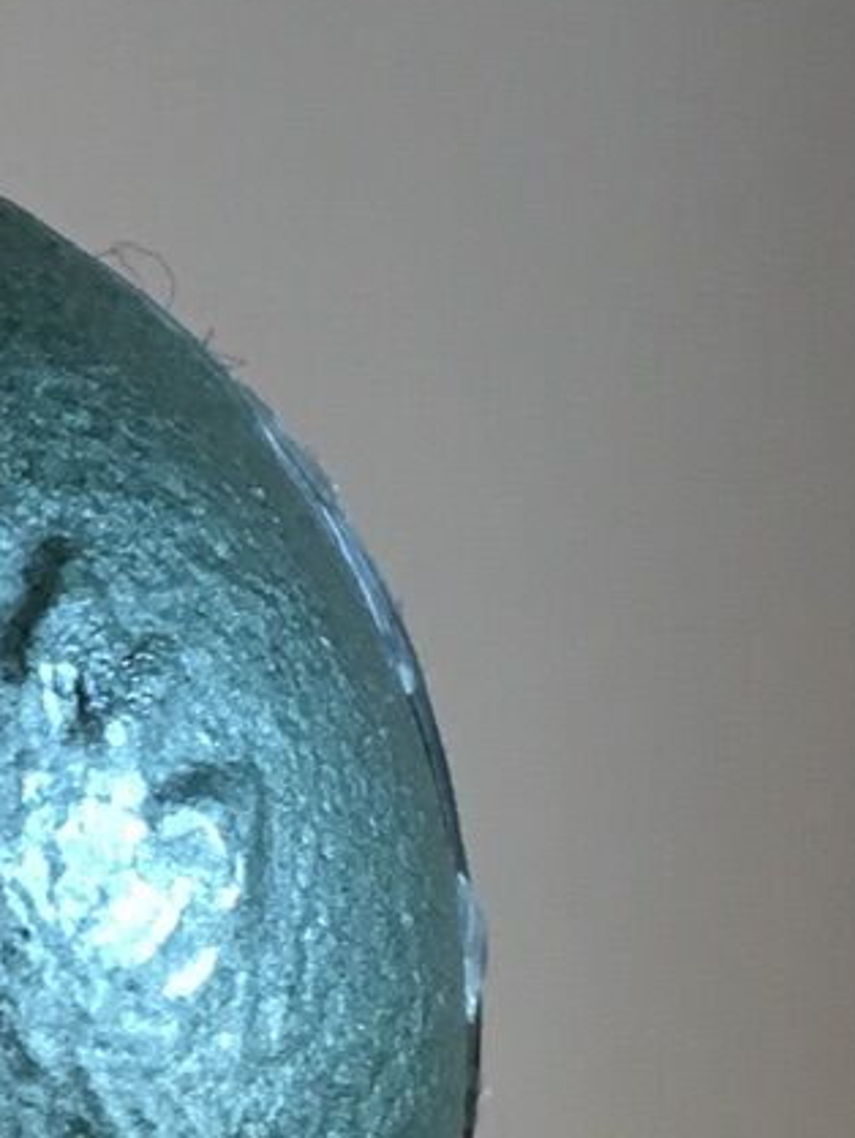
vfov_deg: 13.8
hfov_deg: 9.9
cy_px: 920
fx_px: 4672
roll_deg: -1.4
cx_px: -719
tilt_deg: -16.0
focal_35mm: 142
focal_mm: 4.15
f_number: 2.2
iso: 50
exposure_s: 1/33
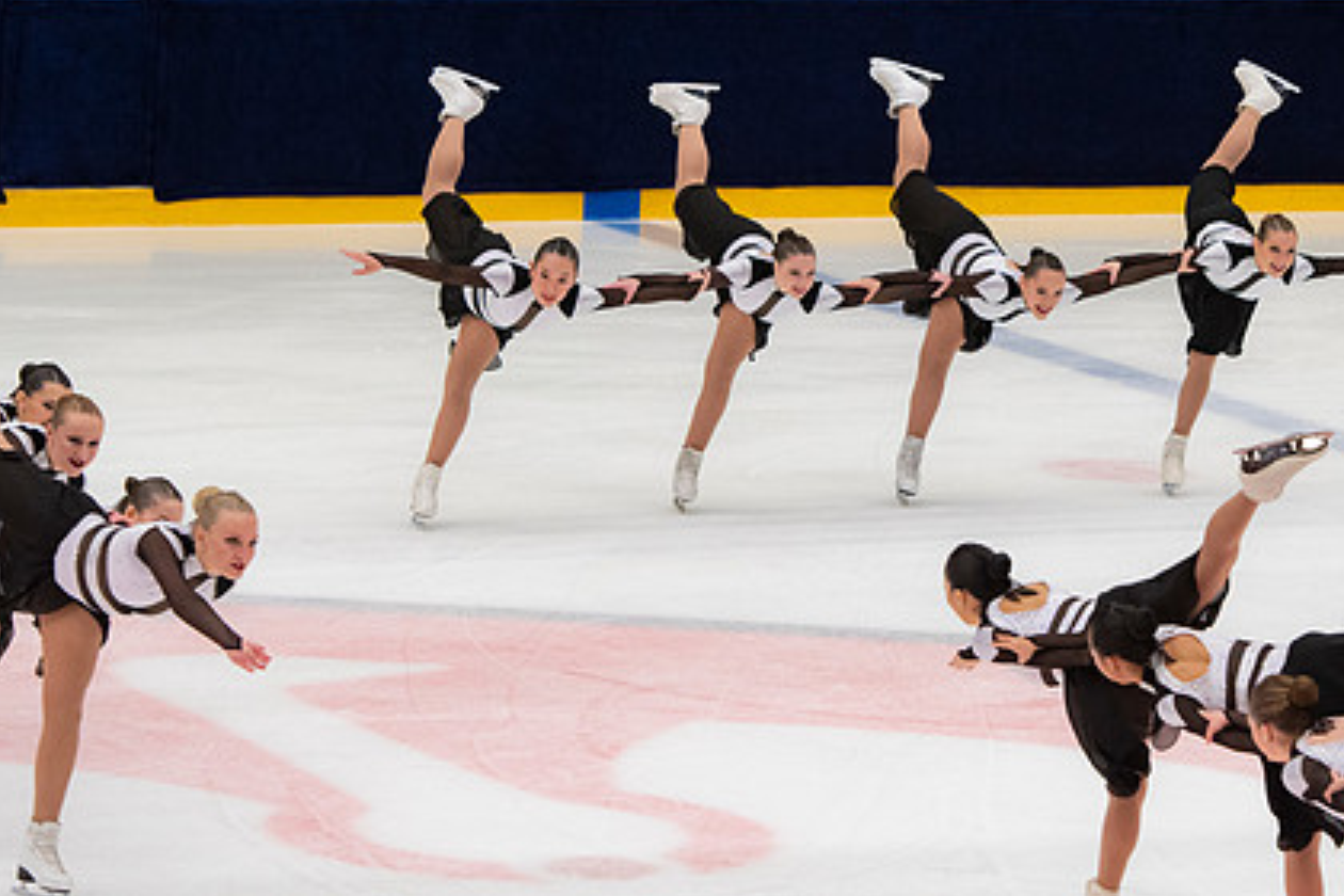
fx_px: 8661
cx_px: 915
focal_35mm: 232
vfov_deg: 5.9
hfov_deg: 8.9
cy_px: 282
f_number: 5.6
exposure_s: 1/320
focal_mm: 112
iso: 1250
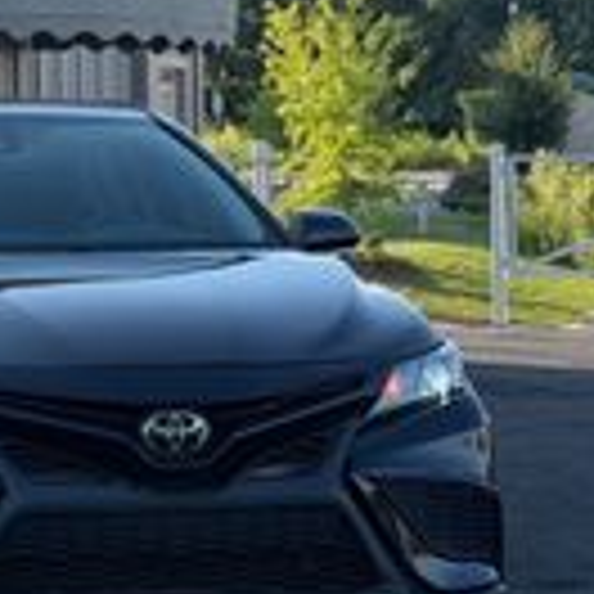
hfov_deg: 13.3
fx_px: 2504
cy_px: 99
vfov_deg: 13.4
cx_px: -40
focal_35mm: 129
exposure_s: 1/1027
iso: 100
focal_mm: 6.76
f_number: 1.78
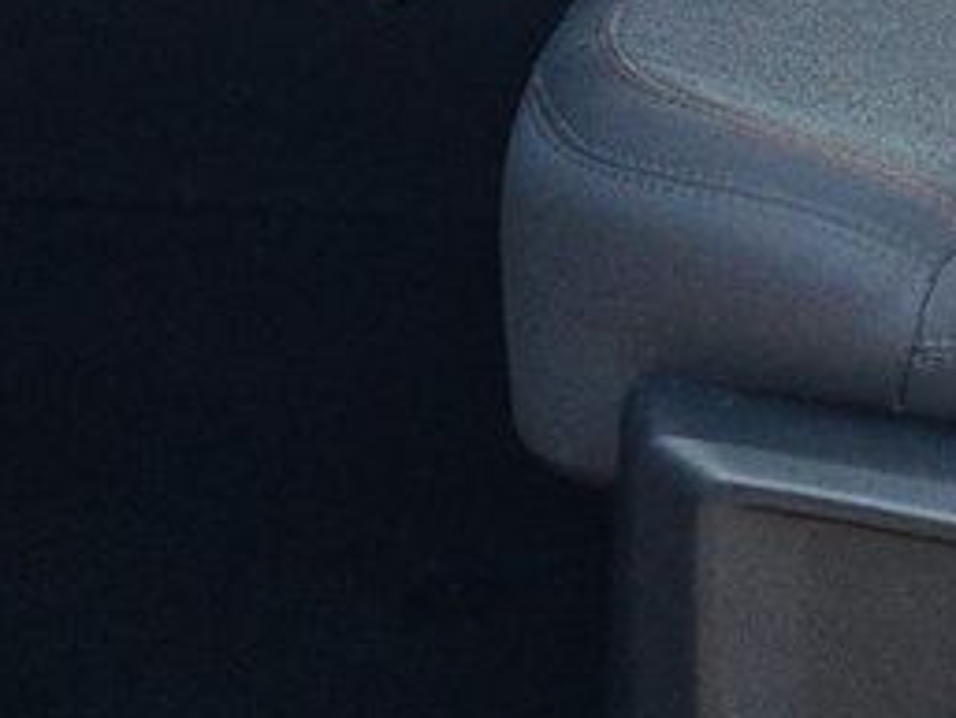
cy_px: -606
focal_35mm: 143
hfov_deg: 13.4
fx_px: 3951
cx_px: 1149
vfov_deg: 9.8
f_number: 1.4
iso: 63
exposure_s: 1/2116
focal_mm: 6.5
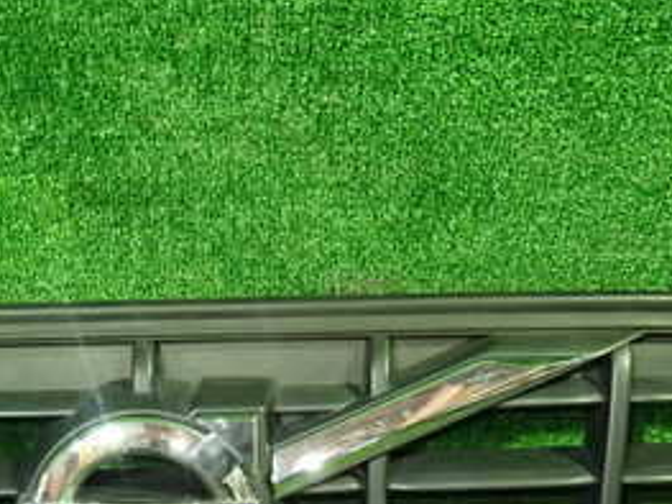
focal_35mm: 57
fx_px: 1106
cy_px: 425
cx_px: 192
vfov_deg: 25.1
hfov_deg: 33.3
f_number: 2
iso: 640
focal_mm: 4.5
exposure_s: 1/30
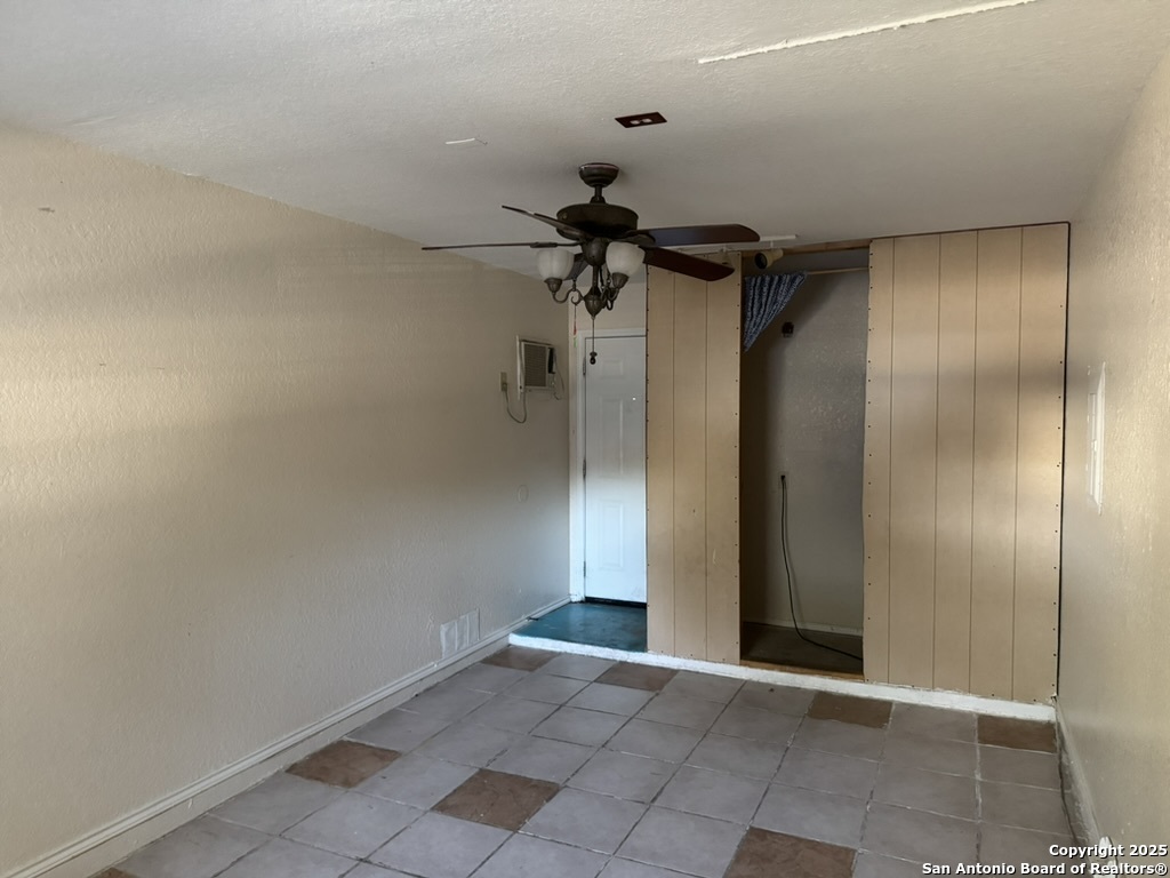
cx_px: 585
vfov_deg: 56.8
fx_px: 811
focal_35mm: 24
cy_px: 439
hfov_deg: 71.6
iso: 800
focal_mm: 6.76
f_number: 1.78
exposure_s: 1/60
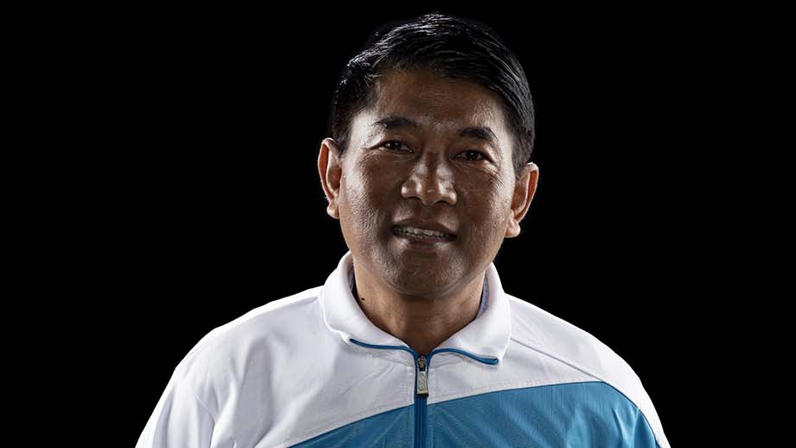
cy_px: 580
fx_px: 3609
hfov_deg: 12.6
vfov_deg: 7.0
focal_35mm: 171
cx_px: 394
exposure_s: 1/160
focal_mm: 105
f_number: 7.1
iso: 100
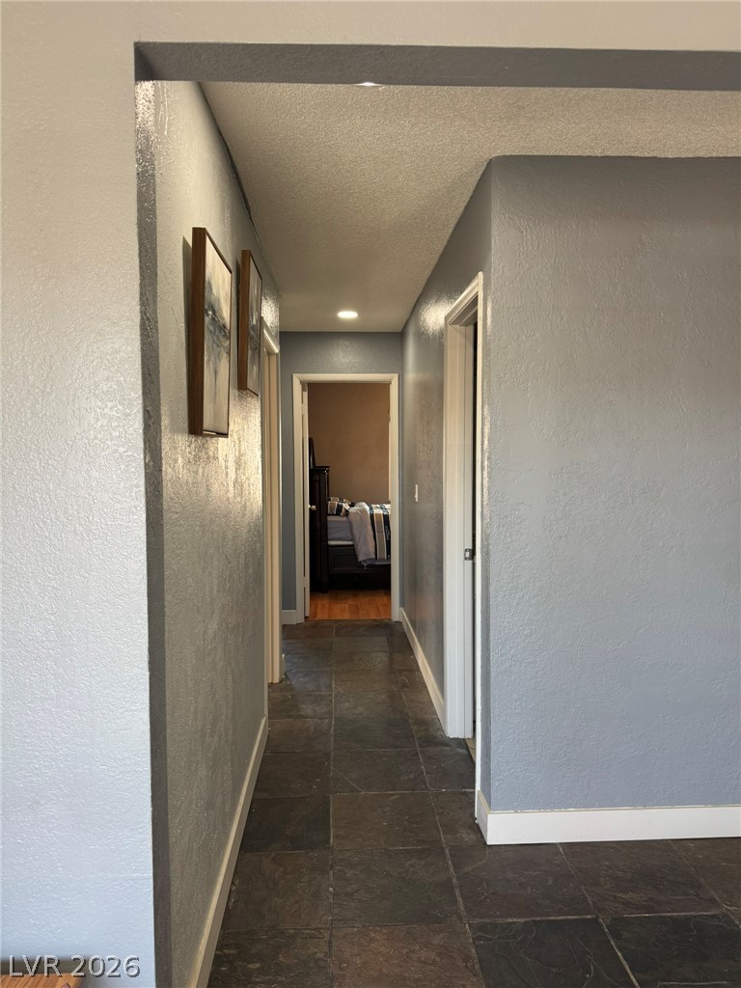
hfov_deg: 56.8
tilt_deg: -2.7
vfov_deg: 71.6
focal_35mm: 24
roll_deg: +0.8
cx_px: 370
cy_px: 494
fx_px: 685
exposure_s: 1/120
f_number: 1.78
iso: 160
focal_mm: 6.76
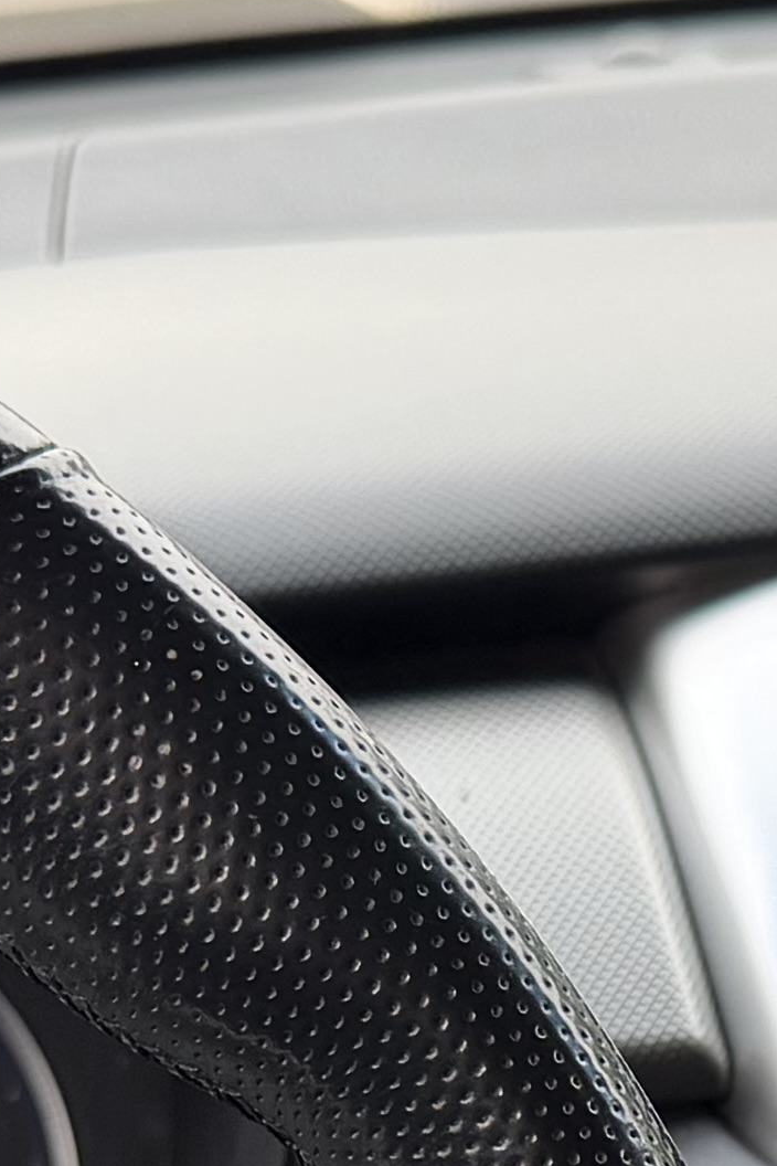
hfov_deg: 10.2
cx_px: 522
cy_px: 1769
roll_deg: +1.1
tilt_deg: -25.3
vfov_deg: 14.2
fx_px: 4370
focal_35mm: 135
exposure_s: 1/121
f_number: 1.78
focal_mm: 6.76
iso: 80
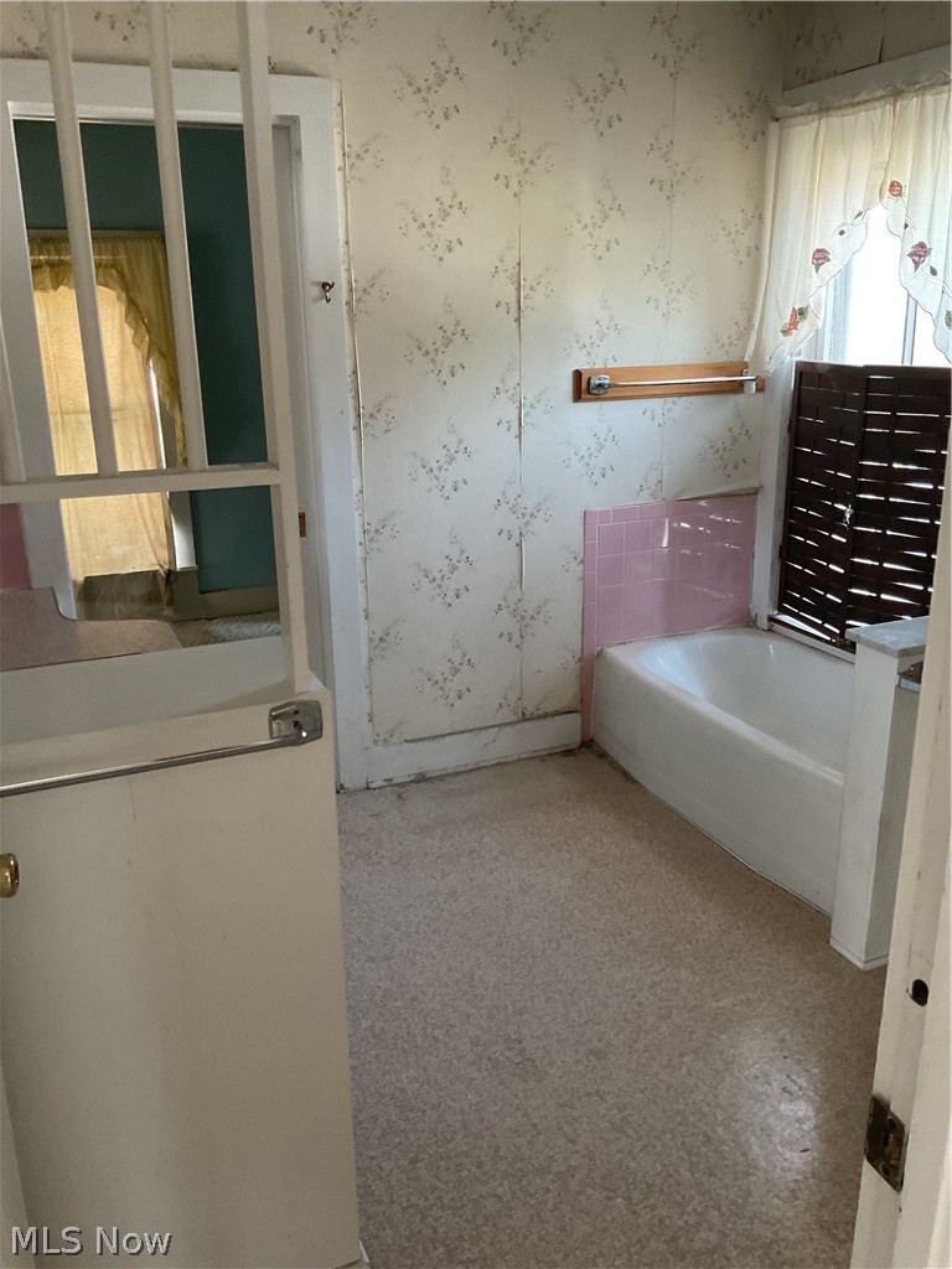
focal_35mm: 29
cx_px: 476
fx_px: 1063
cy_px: 634
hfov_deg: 48.2
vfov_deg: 61.7
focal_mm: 3
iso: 160
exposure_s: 1/60
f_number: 1.8
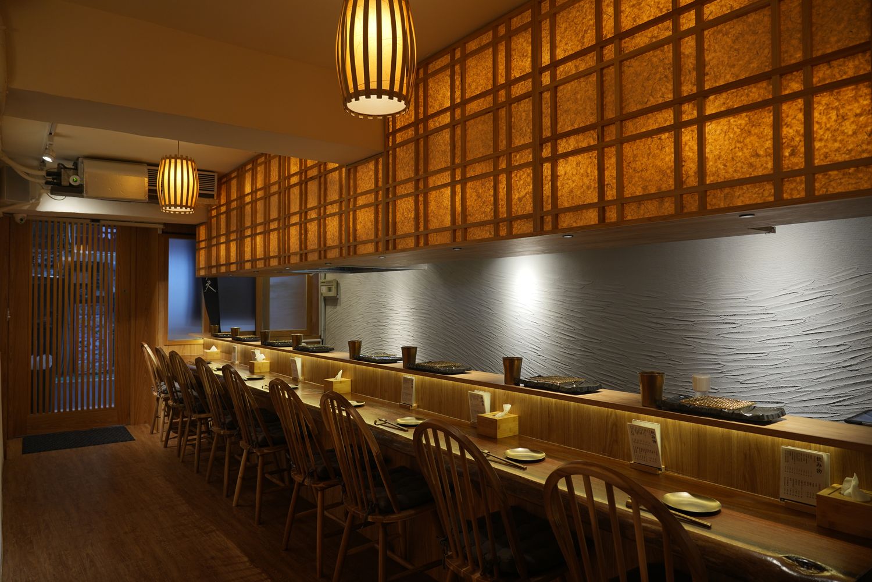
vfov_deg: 53.1
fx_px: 581
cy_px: 291
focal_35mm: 24
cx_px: 436
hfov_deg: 73.7
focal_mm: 16
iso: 100
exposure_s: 1/30
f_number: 3.5
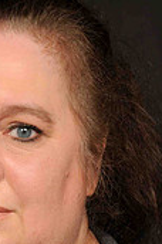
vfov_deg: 3.9
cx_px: -22
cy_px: 206
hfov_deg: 2.6
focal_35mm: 529
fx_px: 3587
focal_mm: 135
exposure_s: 1/40
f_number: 5.6
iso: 200
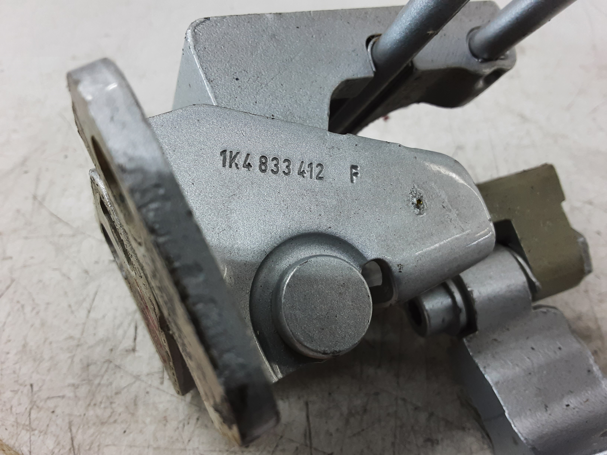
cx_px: 304
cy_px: 228
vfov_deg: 51.4
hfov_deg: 65.3
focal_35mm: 27
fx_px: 473
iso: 80
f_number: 1.9
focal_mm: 2.91
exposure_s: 1/50
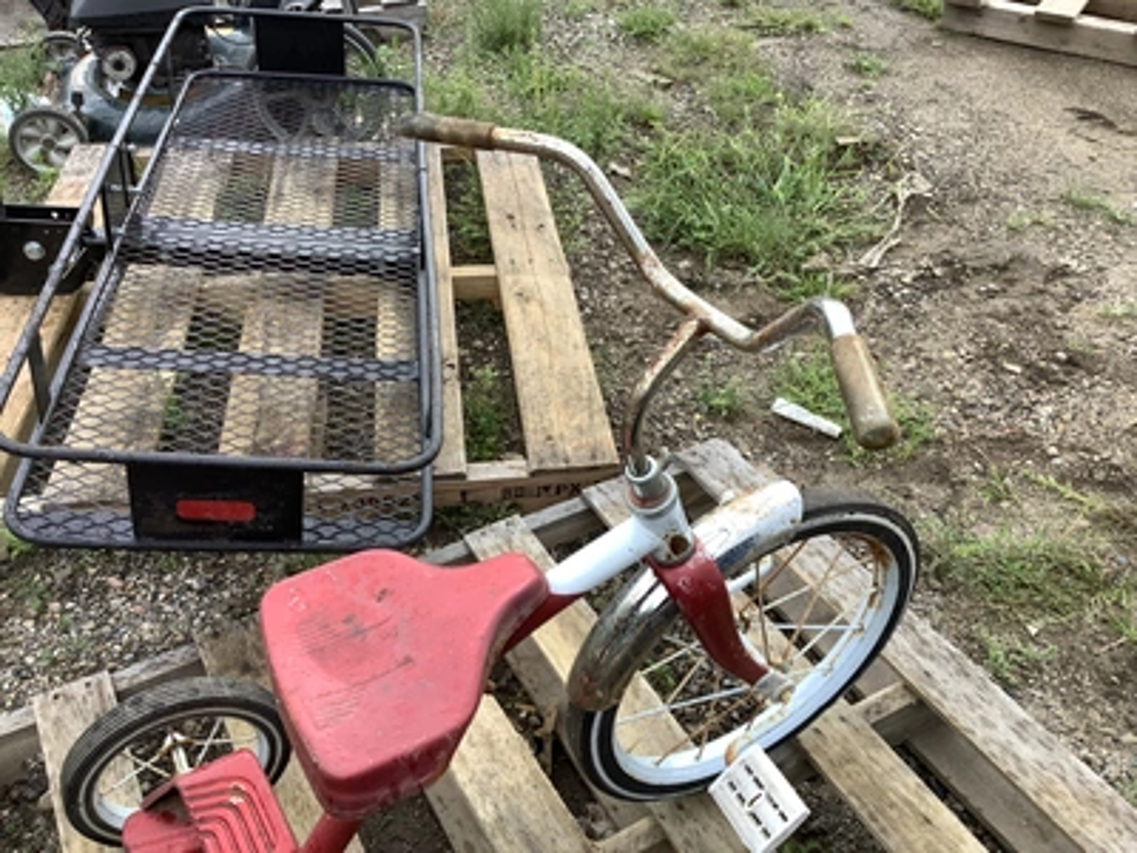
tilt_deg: -41.6
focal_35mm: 31
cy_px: 426
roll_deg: +0.4
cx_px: 568
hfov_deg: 58.4
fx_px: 1018
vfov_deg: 45.4
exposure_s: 1/120
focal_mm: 3.3
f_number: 2.4
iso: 25
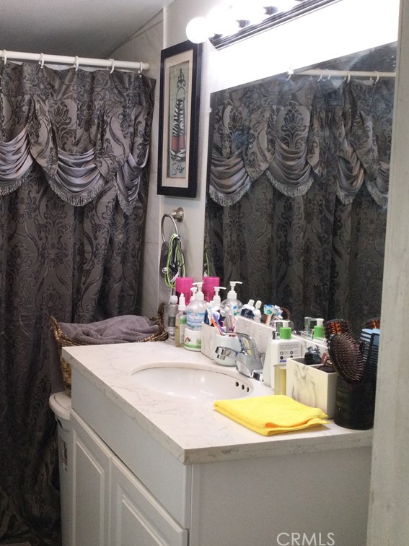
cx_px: 46
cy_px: 272
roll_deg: -2.2
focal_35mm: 42
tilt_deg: -8.2
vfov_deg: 44.8
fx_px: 662
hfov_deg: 32.7
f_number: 2.4
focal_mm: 3.3
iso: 25
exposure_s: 1/40
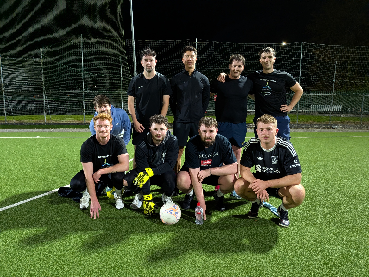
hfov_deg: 71.6
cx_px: 184
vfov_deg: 56.8
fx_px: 256
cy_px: 138
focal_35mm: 24
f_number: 1.7
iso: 756
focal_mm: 4.53
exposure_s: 1/100
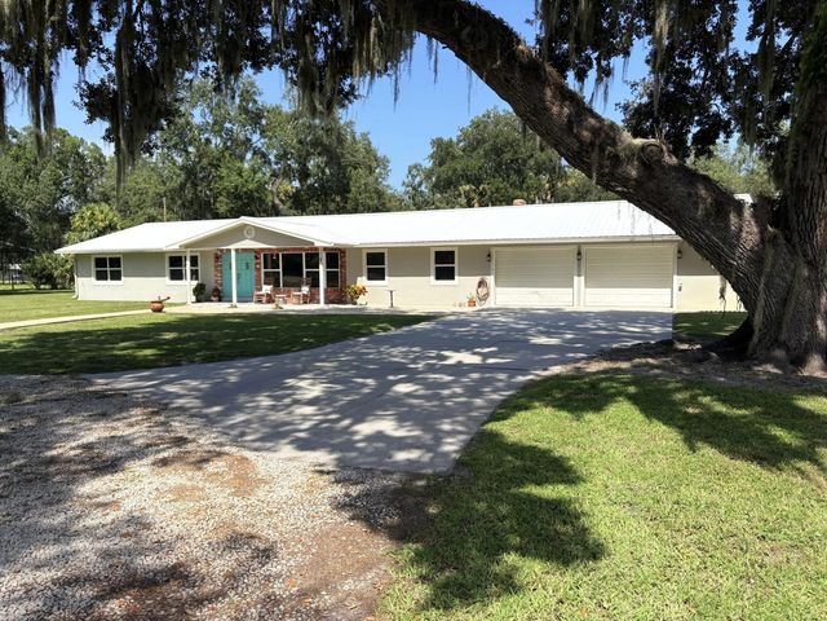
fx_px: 621
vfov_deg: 53.1
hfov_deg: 67.3
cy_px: 310
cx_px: 414
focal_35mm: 26
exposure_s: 1/3279
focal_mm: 5.96
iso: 64
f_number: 1.6
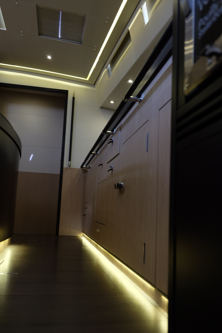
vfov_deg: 58.7
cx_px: 113
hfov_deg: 41.1
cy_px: 171
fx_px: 296
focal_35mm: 32
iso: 400
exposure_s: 1/52
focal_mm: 20.5
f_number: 3.2
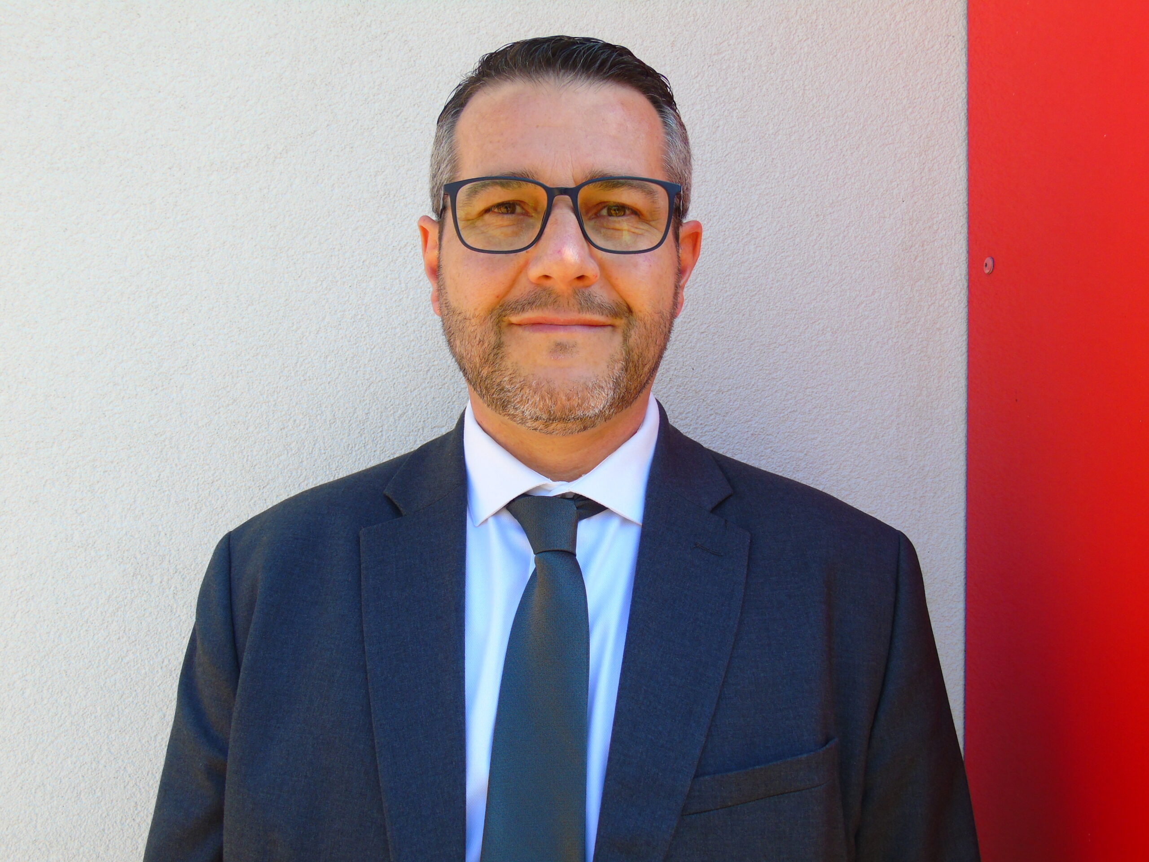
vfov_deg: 48.2
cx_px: 574
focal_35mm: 29
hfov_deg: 61.7
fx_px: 963
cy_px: 431
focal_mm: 5.2
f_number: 3.6
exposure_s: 1/160
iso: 80
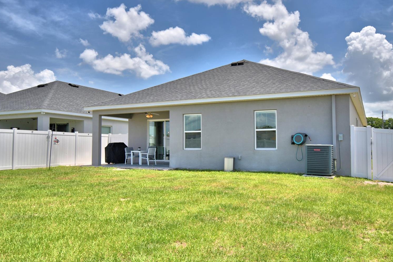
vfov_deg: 41.1
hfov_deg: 58.7
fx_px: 349
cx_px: 202
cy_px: 132
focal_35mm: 32
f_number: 5.6
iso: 100
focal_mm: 20
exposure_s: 1/800
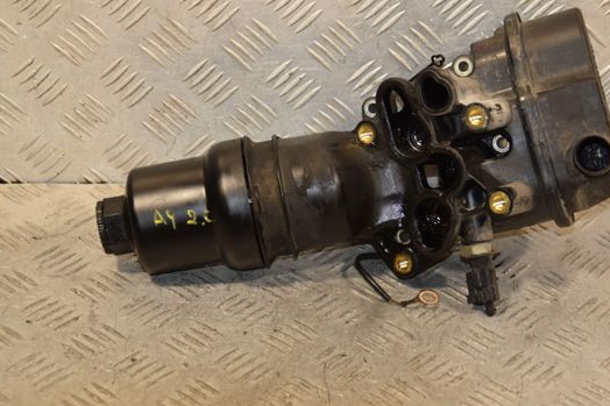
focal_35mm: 88
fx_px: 1491
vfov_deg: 15.5
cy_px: 173
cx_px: 371
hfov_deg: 23.1
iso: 800
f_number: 4.8
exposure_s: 1/160
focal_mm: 48
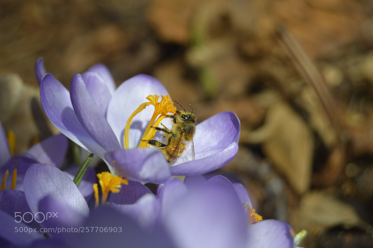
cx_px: 186
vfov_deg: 16.5
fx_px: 854
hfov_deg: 24.6
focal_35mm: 82
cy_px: 124
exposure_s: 1/250
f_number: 8
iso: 100
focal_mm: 55
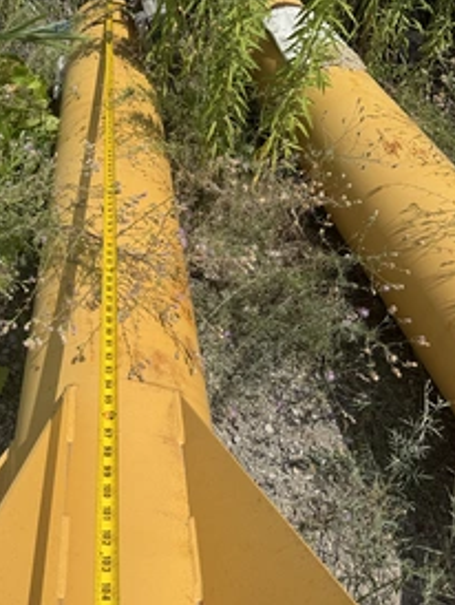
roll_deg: -10.4
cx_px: 148
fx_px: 612
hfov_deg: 40.2
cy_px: 278
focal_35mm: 35
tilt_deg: -42.2
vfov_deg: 52.5
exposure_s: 1/7092
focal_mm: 6.76
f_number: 1.78
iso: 80
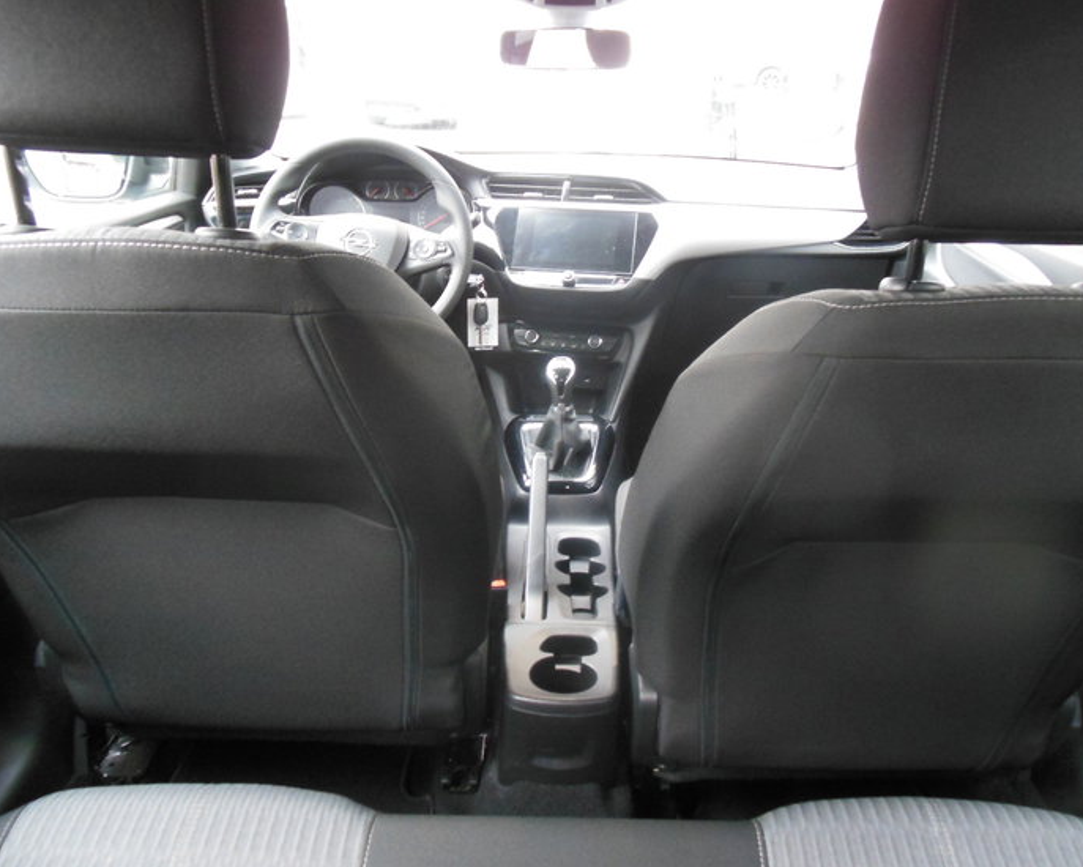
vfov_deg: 53.2
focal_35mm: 27
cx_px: 544
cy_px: 435
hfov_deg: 64.1
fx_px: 866
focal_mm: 4.5
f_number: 3.2
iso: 640
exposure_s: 1/8
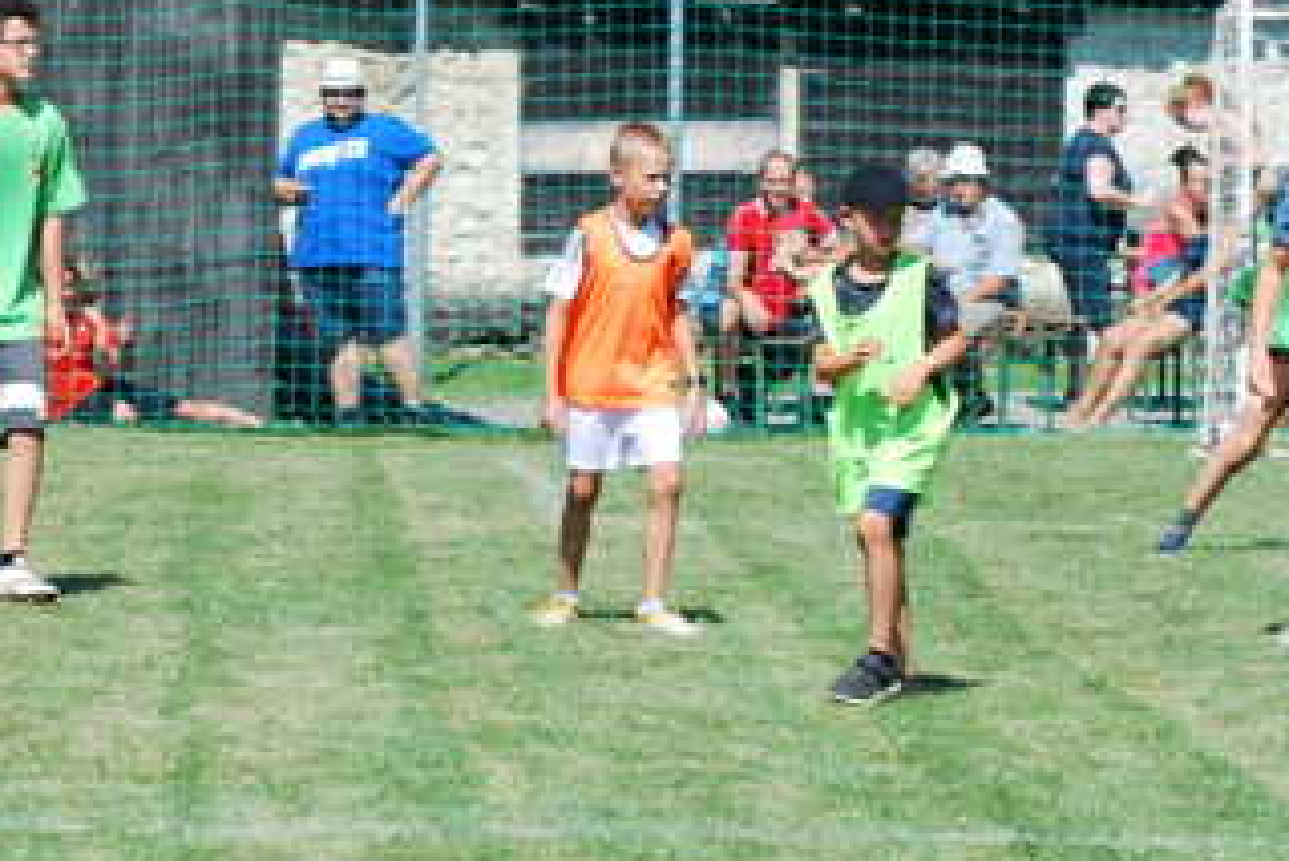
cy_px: 277
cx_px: 449
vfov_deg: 5.2
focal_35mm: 263
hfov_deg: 7.8
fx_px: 9421
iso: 110
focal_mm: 70
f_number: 5.6
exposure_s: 1/500
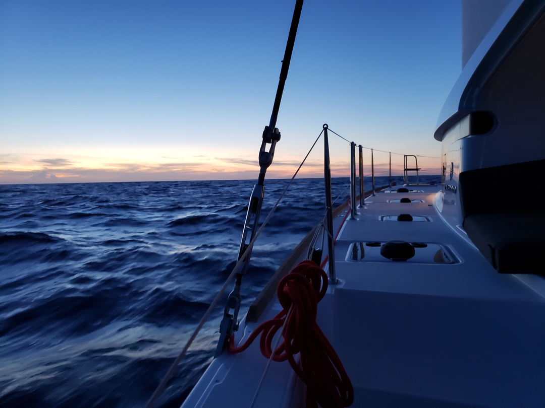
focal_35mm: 26
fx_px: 409
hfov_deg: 67.3
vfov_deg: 53.1
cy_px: 204
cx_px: 272
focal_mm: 4.3
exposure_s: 1/37
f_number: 1.5
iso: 250
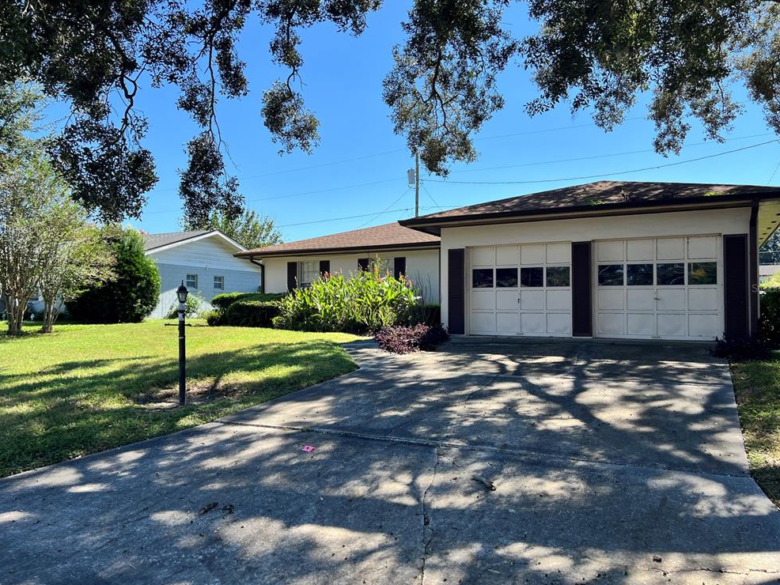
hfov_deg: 65.3
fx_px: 609
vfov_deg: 51.4
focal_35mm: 27
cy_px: 288
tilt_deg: +2.2
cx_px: 395
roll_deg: +0.3
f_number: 1.5
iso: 50
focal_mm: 5.7
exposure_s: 1/2299
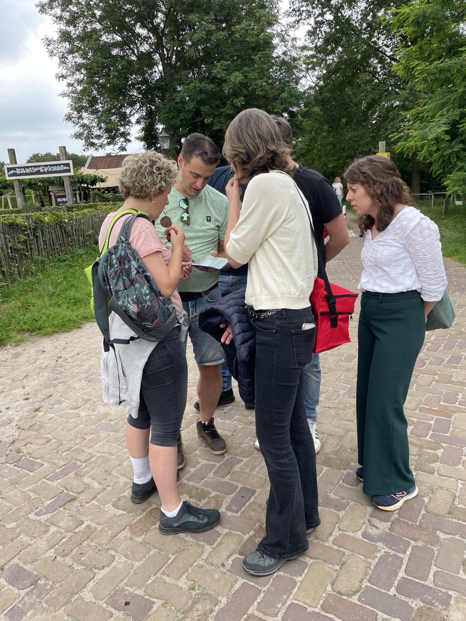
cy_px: 310
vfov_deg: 67.3
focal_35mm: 26
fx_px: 467
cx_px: 233
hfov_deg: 53.1
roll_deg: +2.2
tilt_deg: -10.7
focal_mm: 4.2
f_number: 1.6
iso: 32
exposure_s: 1/208
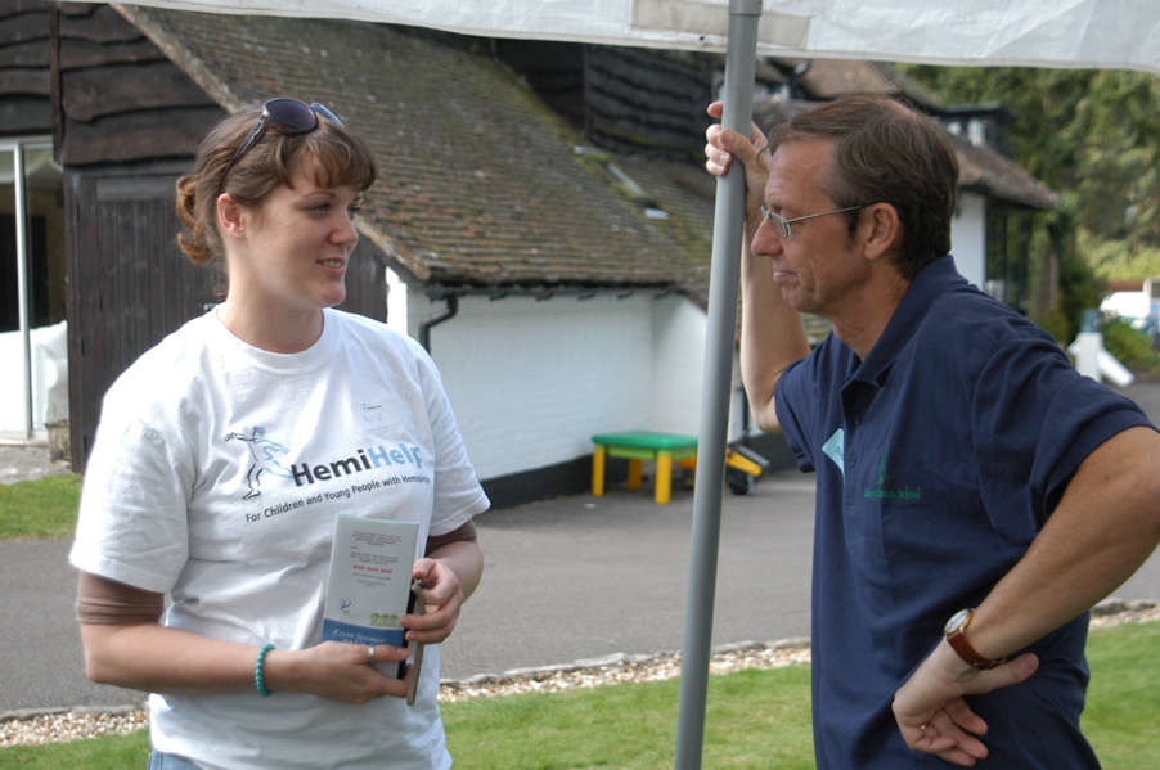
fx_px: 1690
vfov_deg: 25.7
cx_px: 580
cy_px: 385
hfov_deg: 37.9
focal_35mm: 52
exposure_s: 1/500
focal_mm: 35
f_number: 5
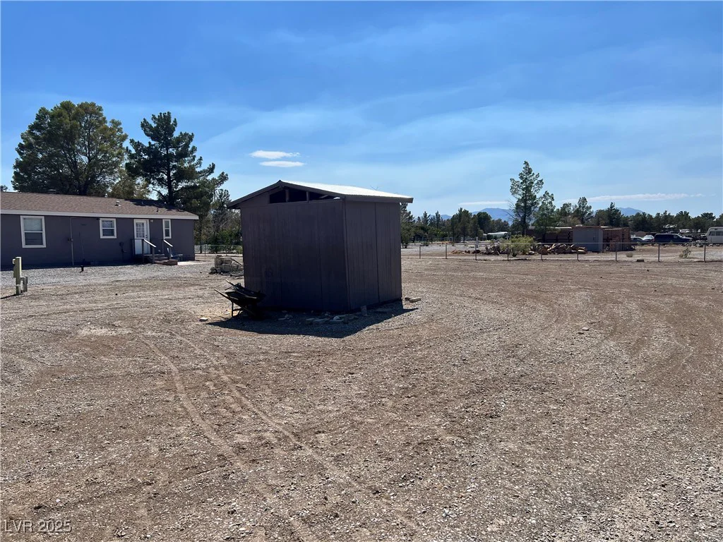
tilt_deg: -3.1
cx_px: 362
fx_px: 543
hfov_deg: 67.3
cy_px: 271
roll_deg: +0.9
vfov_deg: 53.1
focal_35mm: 26
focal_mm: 5.7
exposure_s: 1/8000
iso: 50
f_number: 1.5
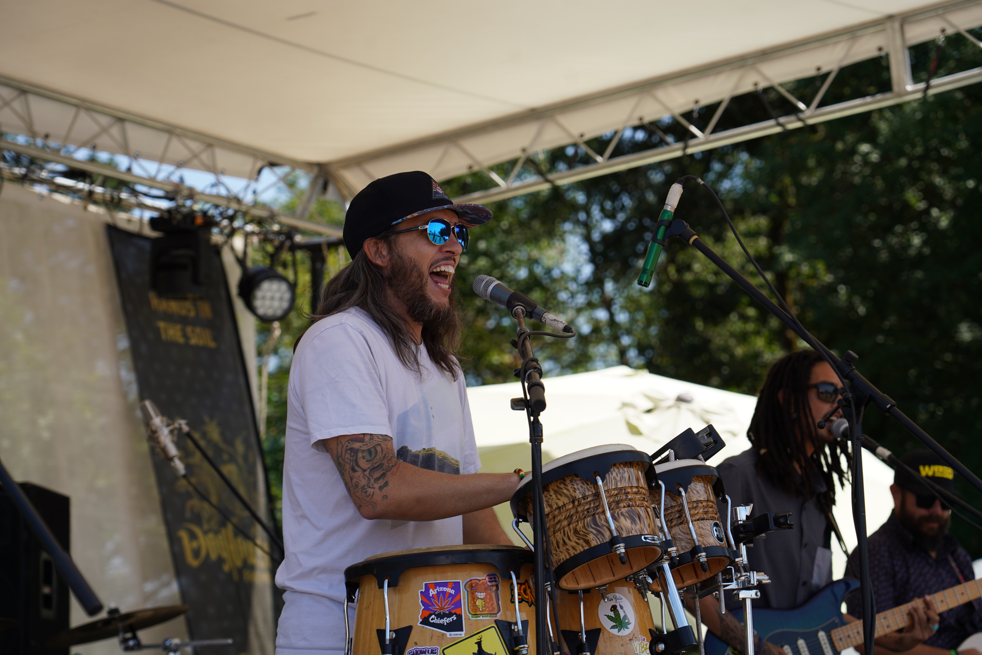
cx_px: 491
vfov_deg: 13.0
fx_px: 2864
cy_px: 328
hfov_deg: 19.5
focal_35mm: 105
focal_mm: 105
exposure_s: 1/320
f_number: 5.6
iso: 100
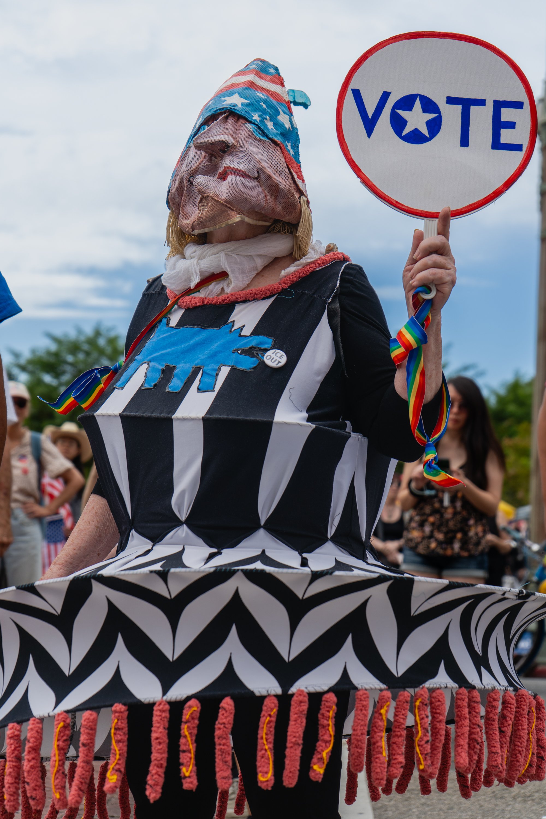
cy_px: 410
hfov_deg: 19.5
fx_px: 1592
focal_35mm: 70
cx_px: 273
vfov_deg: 28.8
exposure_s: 1/250
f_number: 5.6
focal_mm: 70
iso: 125
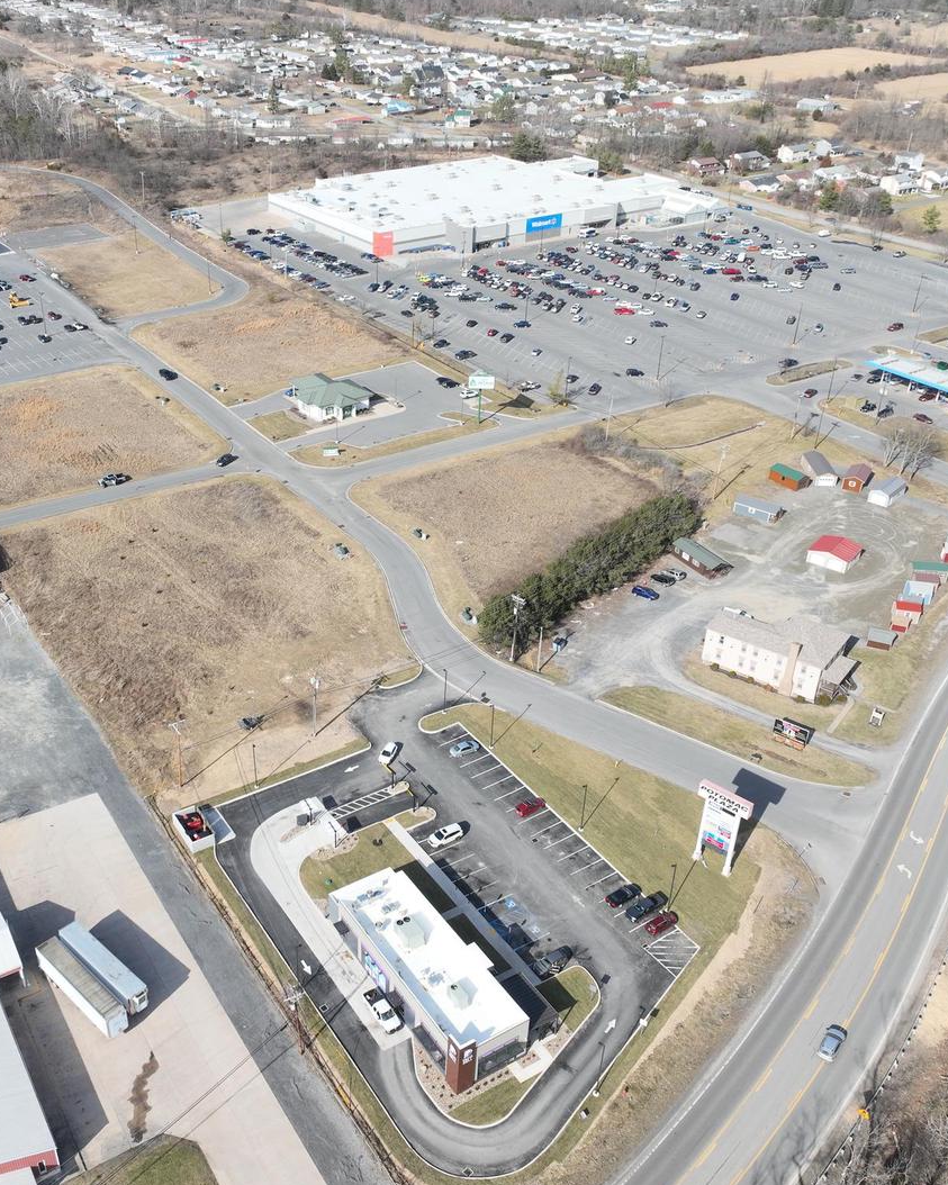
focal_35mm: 32
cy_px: 601
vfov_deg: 55.7
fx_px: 1122
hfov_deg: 45.3
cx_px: 334
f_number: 2.8
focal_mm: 12.29
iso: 250
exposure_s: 1/2000
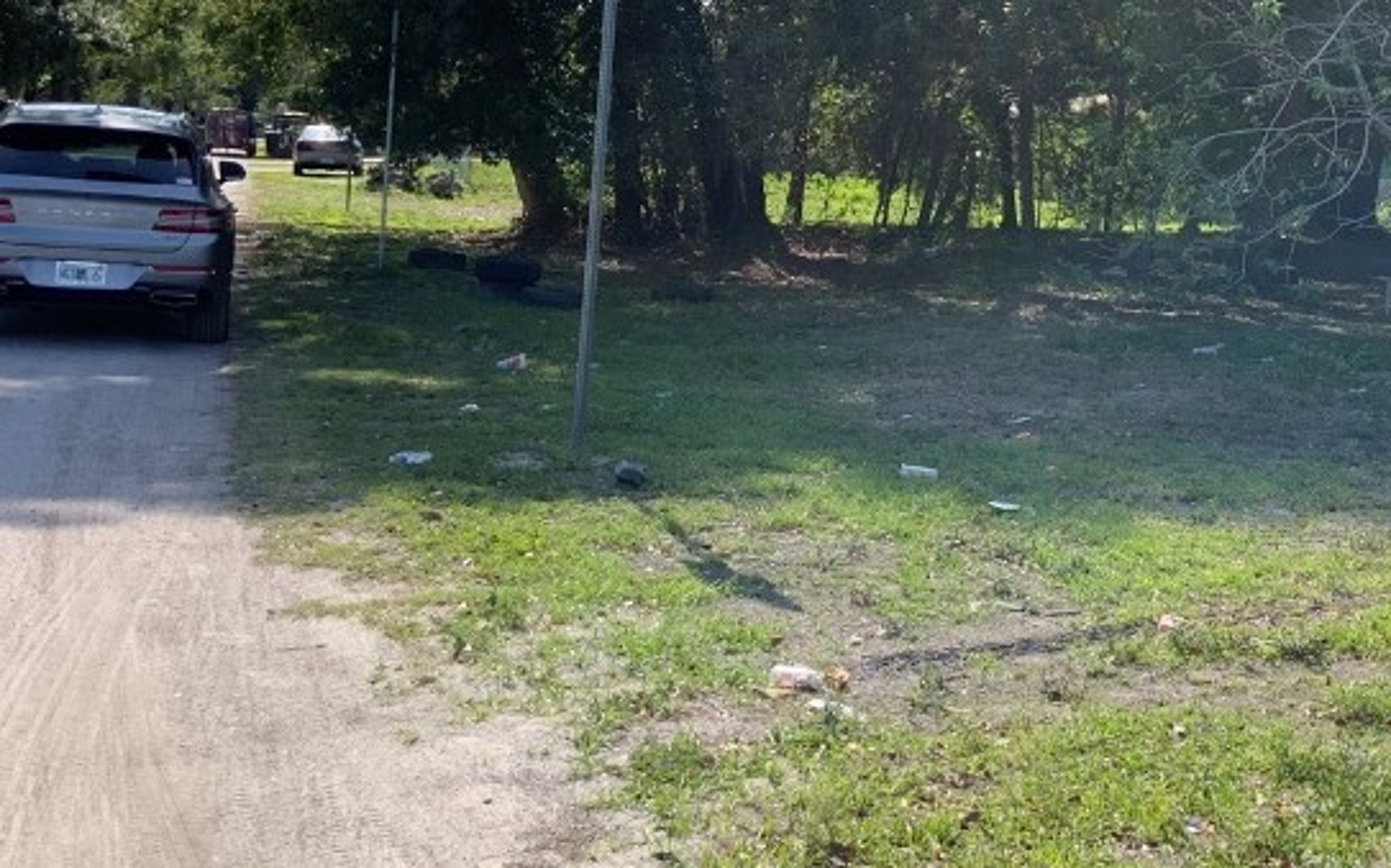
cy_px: 182
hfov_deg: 33.9
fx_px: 2198
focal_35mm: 58
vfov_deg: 22.1
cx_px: 1137
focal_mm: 3
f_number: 1.8
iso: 16
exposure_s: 1/804
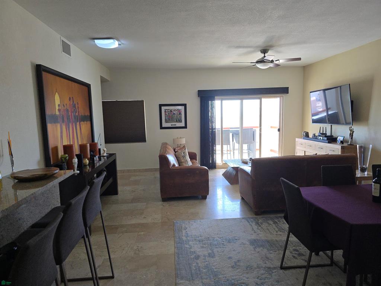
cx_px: 190
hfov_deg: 73.9
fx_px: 253
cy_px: 143
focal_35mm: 23
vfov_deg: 58.9
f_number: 1.7
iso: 160
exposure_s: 1/180
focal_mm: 6.3
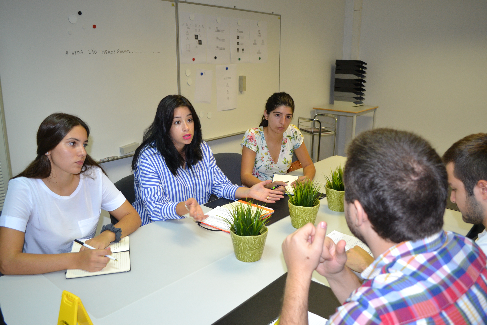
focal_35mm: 30
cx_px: 244
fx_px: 406
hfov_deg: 61.9
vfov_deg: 43.6
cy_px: 162
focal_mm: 20
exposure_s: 1/60
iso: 800
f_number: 3.8
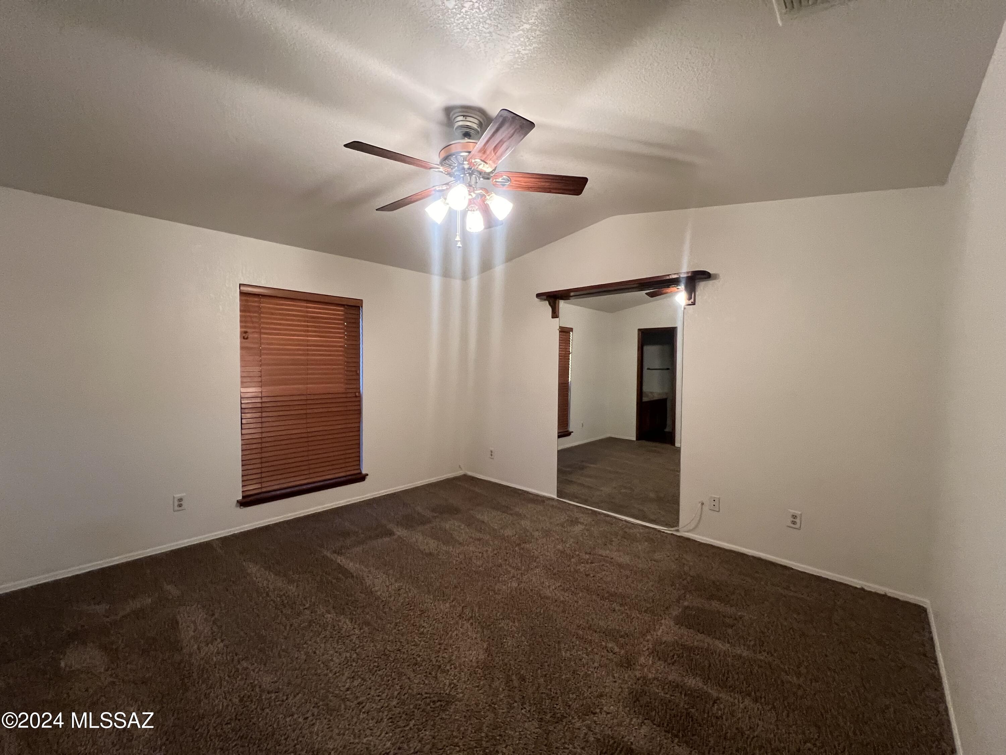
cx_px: 503
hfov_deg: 106.2
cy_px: 378
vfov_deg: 89.9
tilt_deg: -1.7
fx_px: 378
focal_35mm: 13
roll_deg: -0.5
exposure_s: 1/60
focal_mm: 1.57
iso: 500
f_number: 1.8
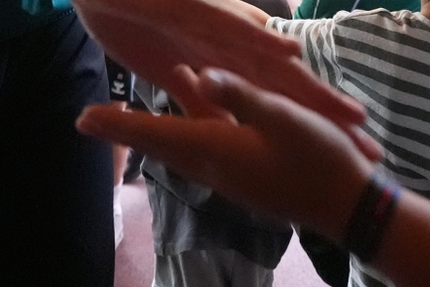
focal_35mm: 71
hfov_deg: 28.0
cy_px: -349
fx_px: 848
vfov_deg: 14.5
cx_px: 101
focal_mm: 16
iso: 12800
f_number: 2.8
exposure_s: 1/1600
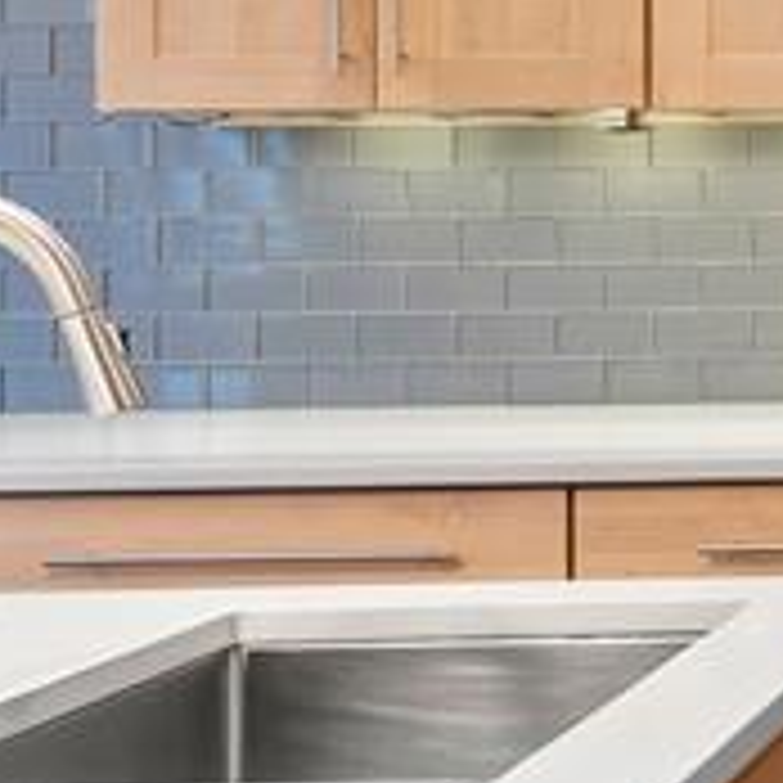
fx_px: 2047
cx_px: 1562
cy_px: 155
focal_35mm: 80
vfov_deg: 21.4
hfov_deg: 16.5
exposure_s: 3.2
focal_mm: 16
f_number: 9
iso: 250
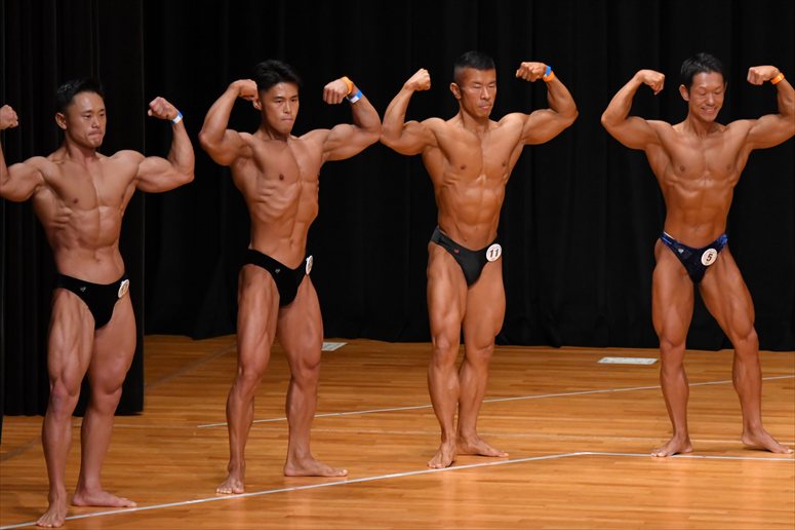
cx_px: 398
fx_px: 5960
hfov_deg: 7.6
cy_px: 265
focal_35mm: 270
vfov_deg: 5.1
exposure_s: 1/400
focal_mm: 180
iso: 4000
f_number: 5.6
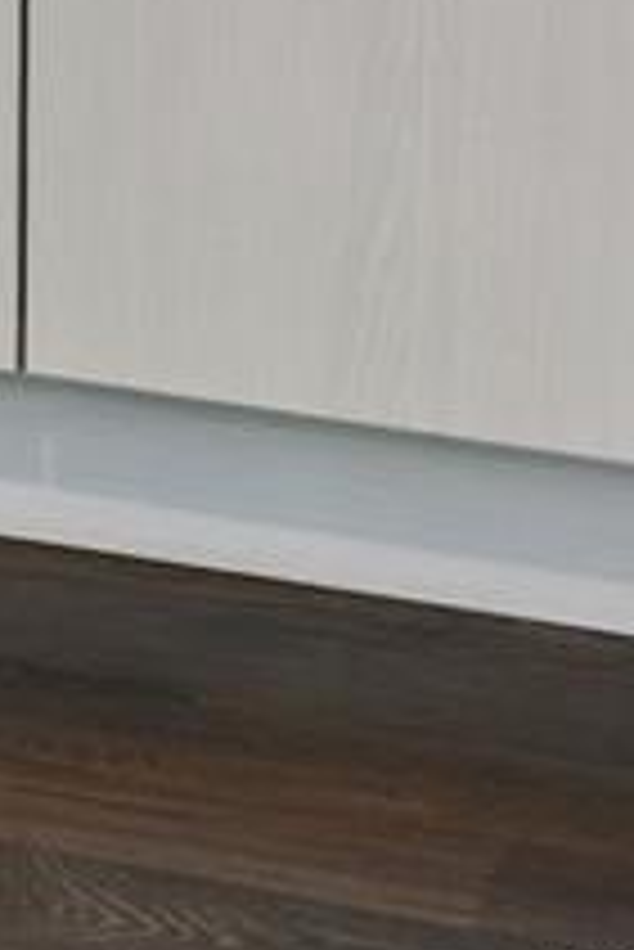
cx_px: -872
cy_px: -1652
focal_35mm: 182
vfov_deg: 9.5
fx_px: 4800
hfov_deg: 7.1
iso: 400
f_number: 9
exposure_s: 1/8
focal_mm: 32
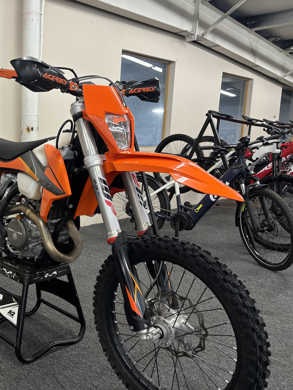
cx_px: 30
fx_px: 395
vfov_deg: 52.6
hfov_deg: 38.0
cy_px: 195
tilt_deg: -8.5
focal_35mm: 35
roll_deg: -1.4
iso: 100
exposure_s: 1/60
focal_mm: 5.96
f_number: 1.6
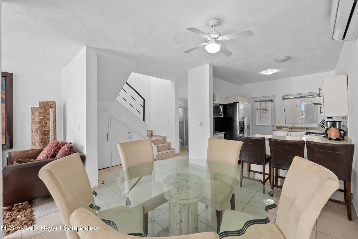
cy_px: 120
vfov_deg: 77.3
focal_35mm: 15
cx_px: 179
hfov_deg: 100.4
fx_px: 149
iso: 250
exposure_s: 1/6
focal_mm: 10
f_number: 9
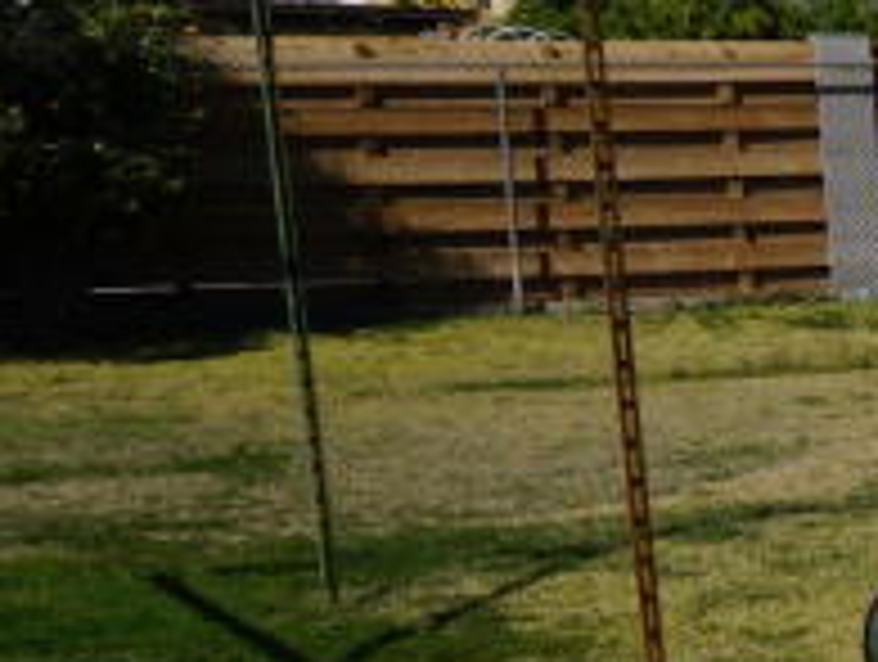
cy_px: 721
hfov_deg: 10.9
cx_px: 2436
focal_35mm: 136
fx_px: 3456
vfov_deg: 10.8
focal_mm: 16
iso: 100
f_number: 16
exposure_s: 1/160
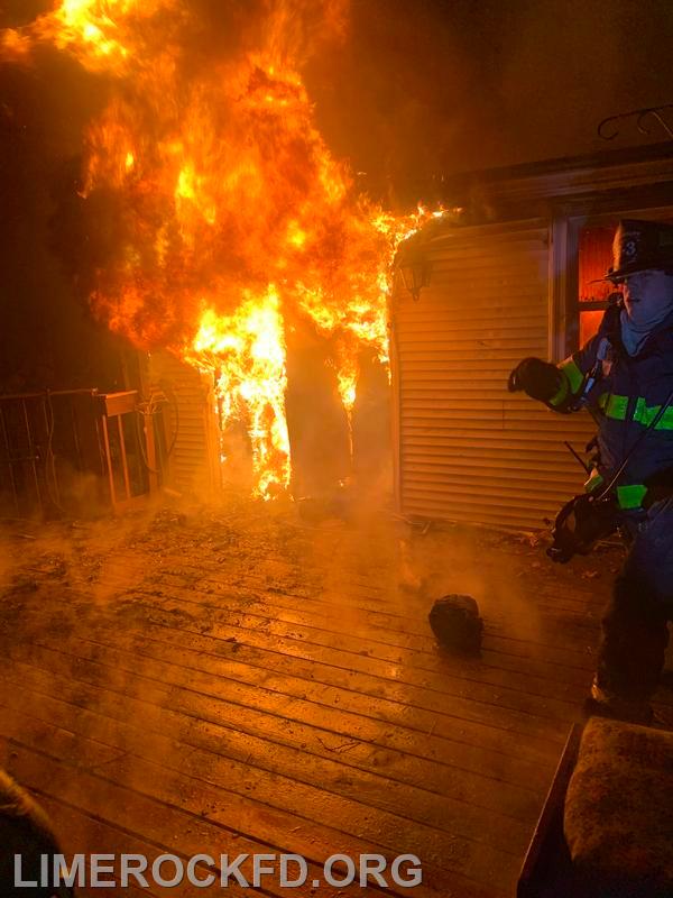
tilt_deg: -11.7
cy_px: 449
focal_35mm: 26
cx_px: 336
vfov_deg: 67.3
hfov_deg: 53.1
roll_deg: +0.8
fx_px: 674
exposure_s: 1/121
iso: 80
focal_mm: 4.25
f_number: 1.8
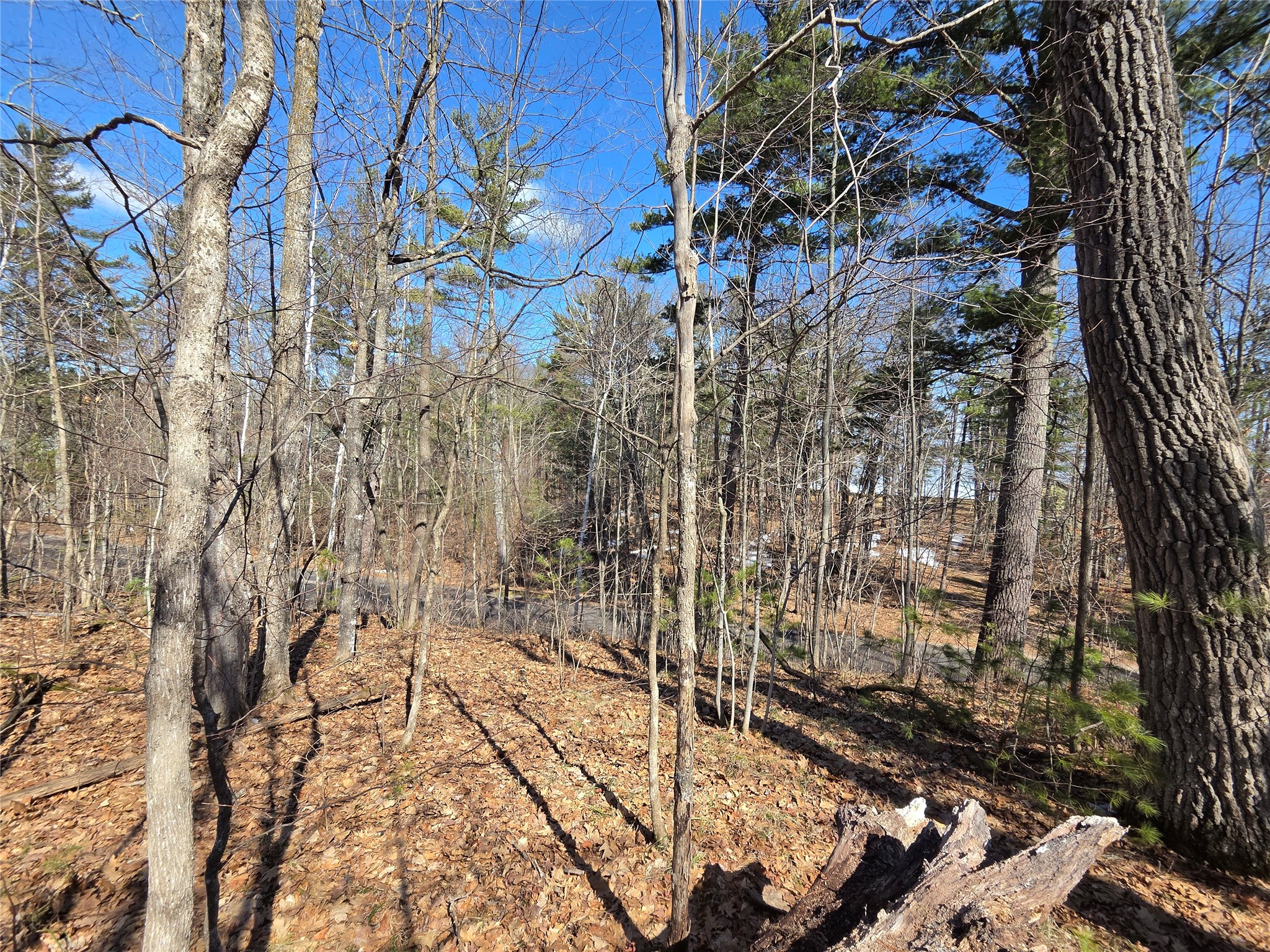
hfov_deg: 106.2
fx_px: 477
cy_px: 476
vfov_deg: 89.9
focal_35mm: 13
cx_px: 635
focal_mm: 2.2
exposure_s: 1/1441
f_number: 2.2
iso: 100
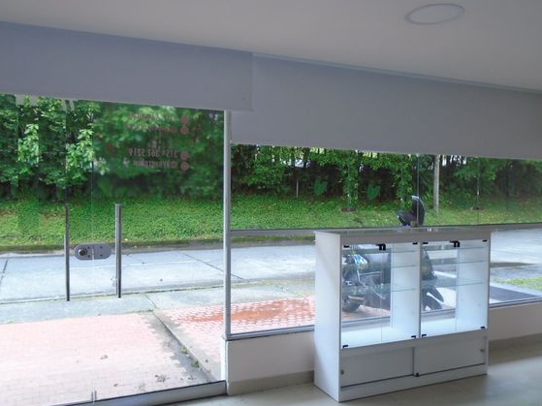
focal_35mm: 31
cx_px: 270
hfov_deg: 58.4
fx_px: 485
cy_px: 210
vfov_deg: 45.4
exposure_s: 1/80
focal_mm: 4.6
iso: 100
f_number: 3.2
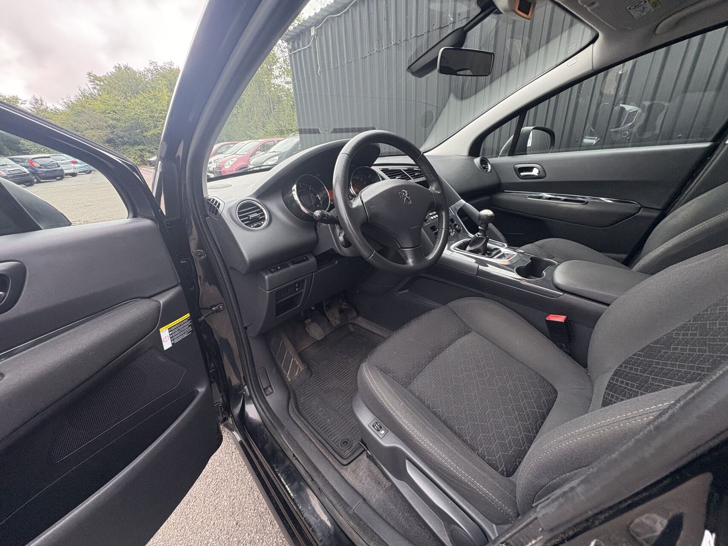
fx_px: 294
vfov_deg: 85.7
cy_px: 273
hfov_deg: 102.1
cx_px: 364
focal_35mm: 14
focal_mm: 2.22
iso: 250
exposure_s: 1/67
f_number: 2.2
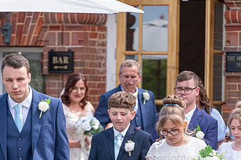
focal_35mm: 339
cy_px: 131
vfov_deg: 4.0
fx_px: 2268
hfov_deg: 6.1
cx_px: 149
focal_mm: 129.2
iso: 200
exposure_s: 1/640
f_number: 3.2
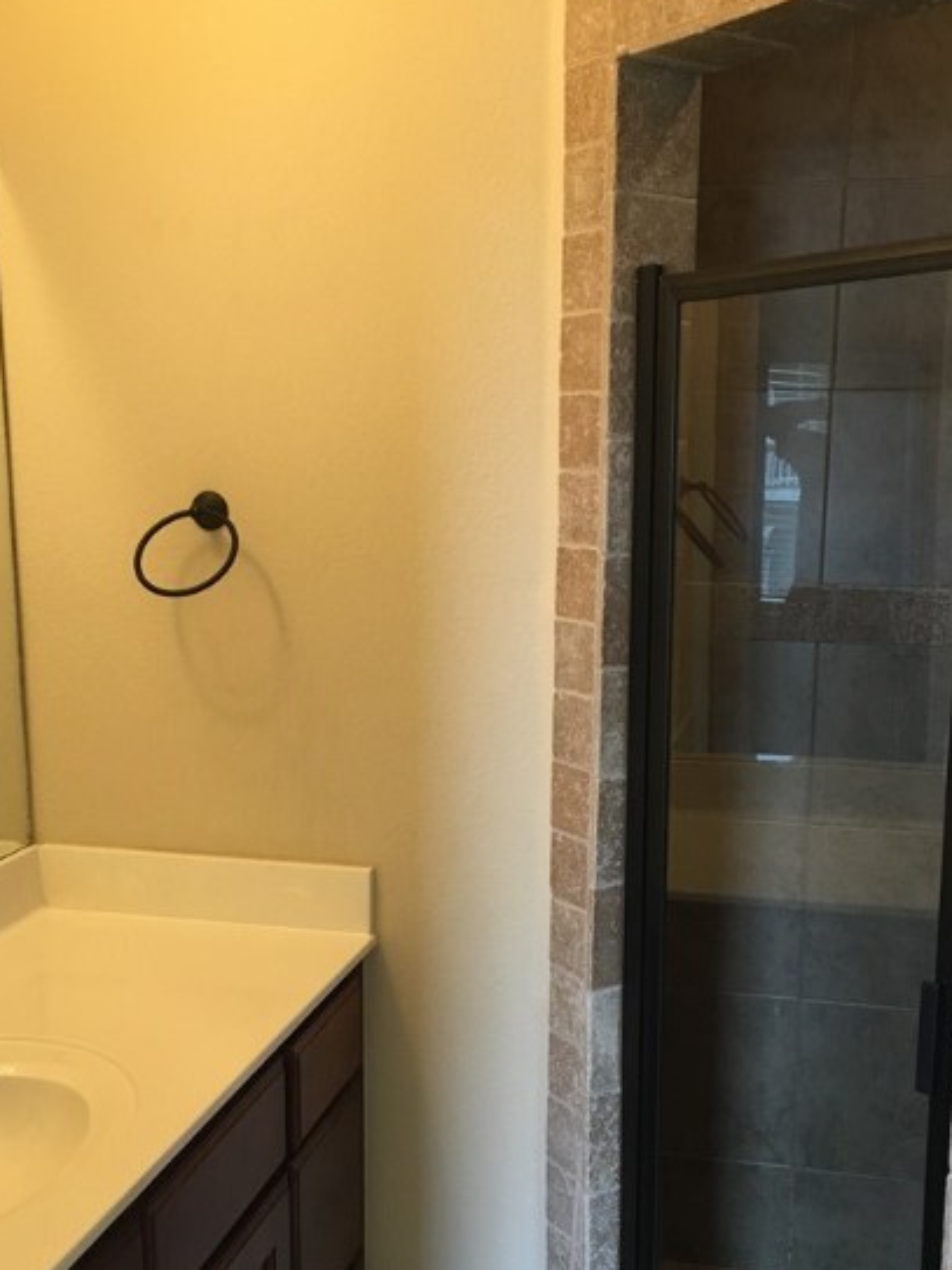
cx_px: 512
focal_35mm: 41
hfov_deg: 35.1
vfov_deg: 45.6
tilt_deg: -10.1
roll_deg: +0.6
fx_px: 1504
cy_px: 753
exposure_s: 1/30
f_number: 2.2
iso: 100
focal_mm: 4.15
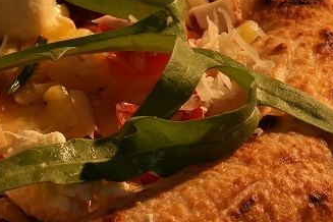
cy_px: 59
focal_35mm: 541
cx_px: -238
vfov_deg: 2.5
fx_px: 5004
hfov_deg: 3.8
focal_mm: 101
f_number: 11
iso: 1250
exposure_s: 1/160
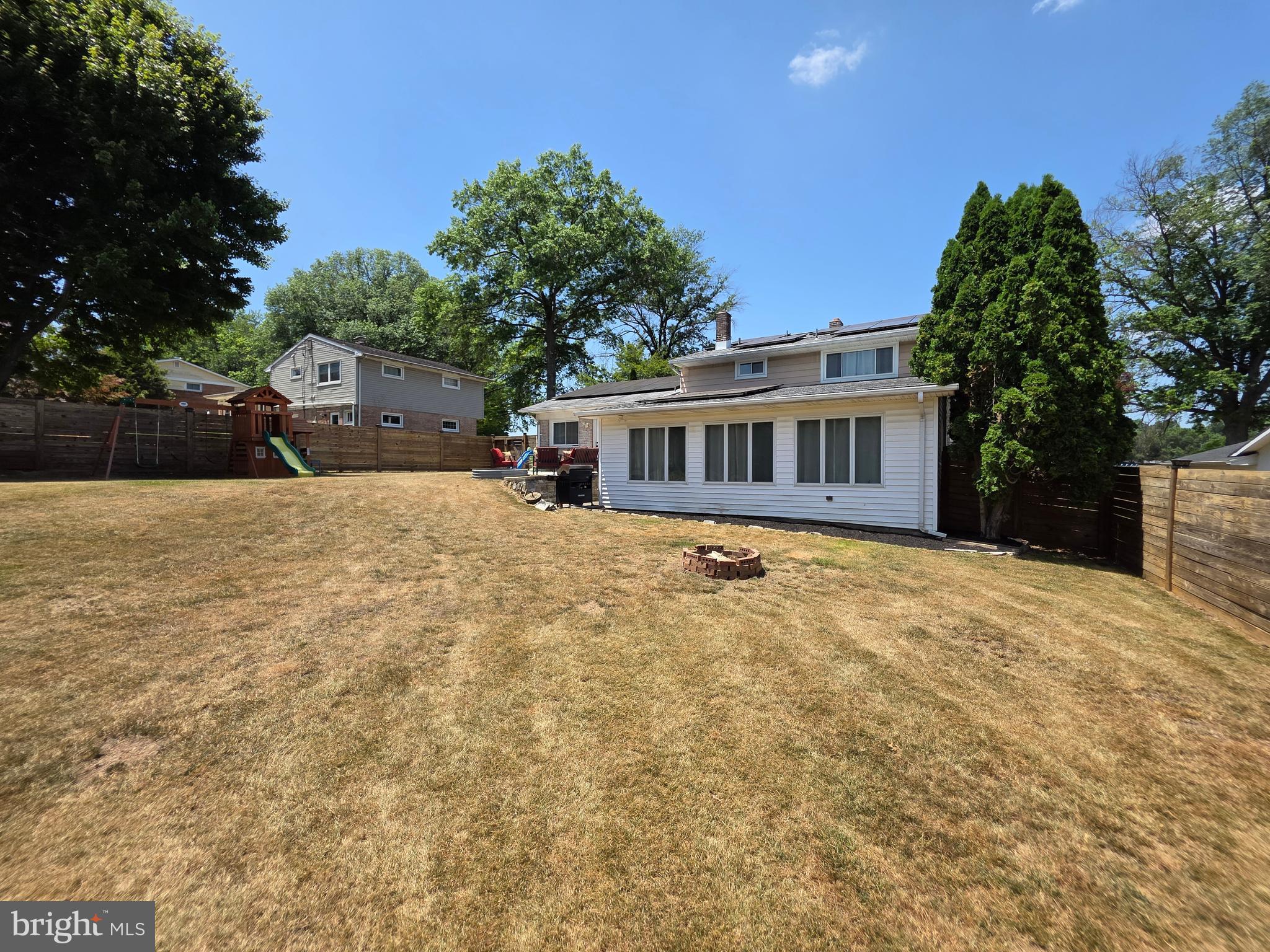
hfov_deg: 106.2
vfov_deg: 89.9
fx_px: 477
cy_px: 476
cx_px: 635
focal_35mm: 13
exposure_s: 1/1529
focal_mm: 2.2
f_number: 1.9
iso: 40
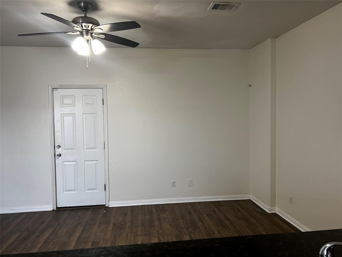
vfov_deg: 53.1
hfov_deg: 67.3
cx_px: 171
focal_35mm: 26
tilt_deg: -1.9
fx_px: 257
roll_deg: +1.6
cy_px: 128
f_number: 1.5
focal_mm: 5.7
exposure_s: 1/60
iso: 100
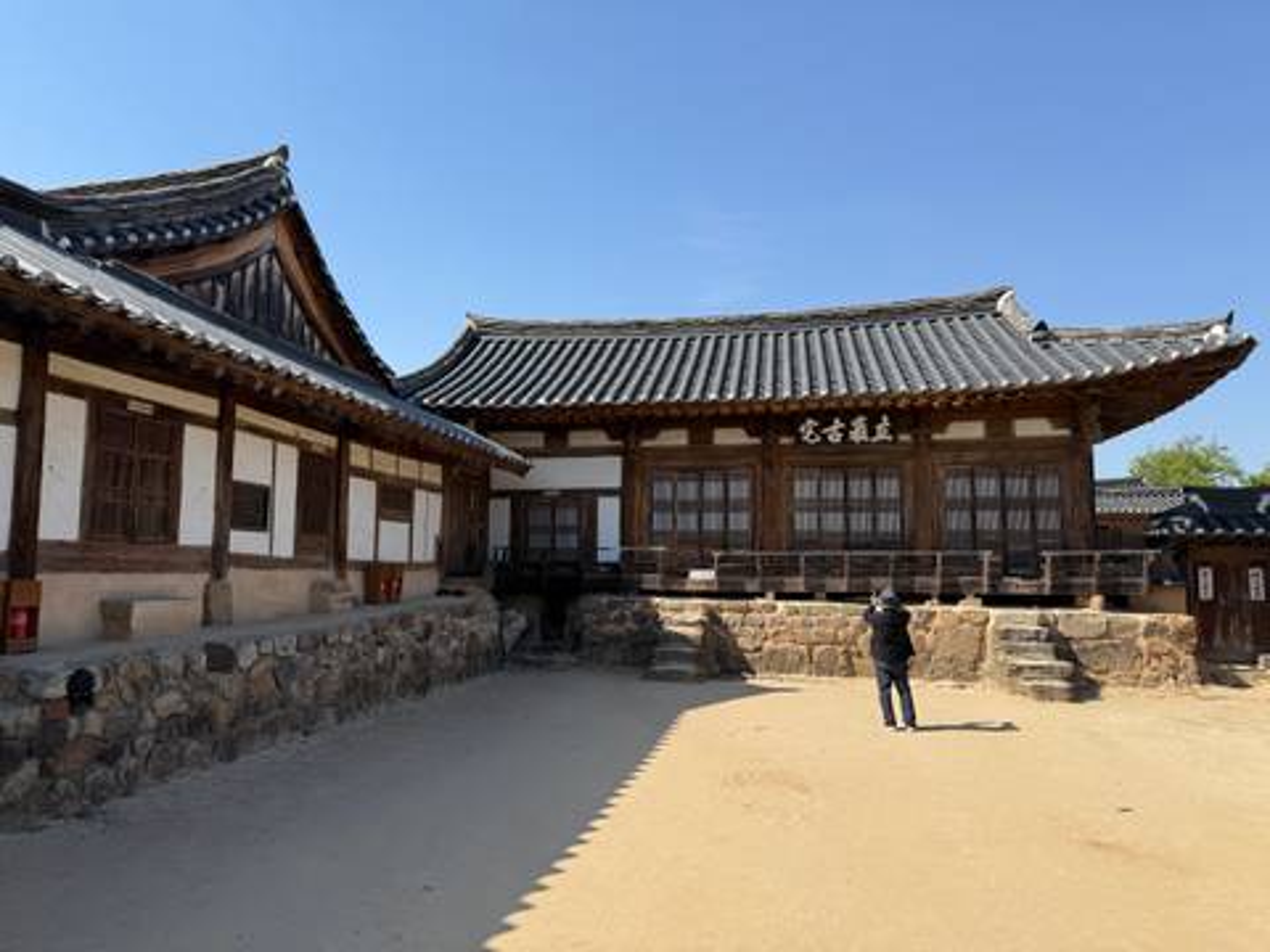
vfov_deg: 56.8
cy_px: 476
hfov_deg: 71.6
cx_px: 635
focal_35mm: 24
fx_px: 881
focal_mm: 6.76
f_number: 1.78
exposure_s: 1/3953
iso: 80
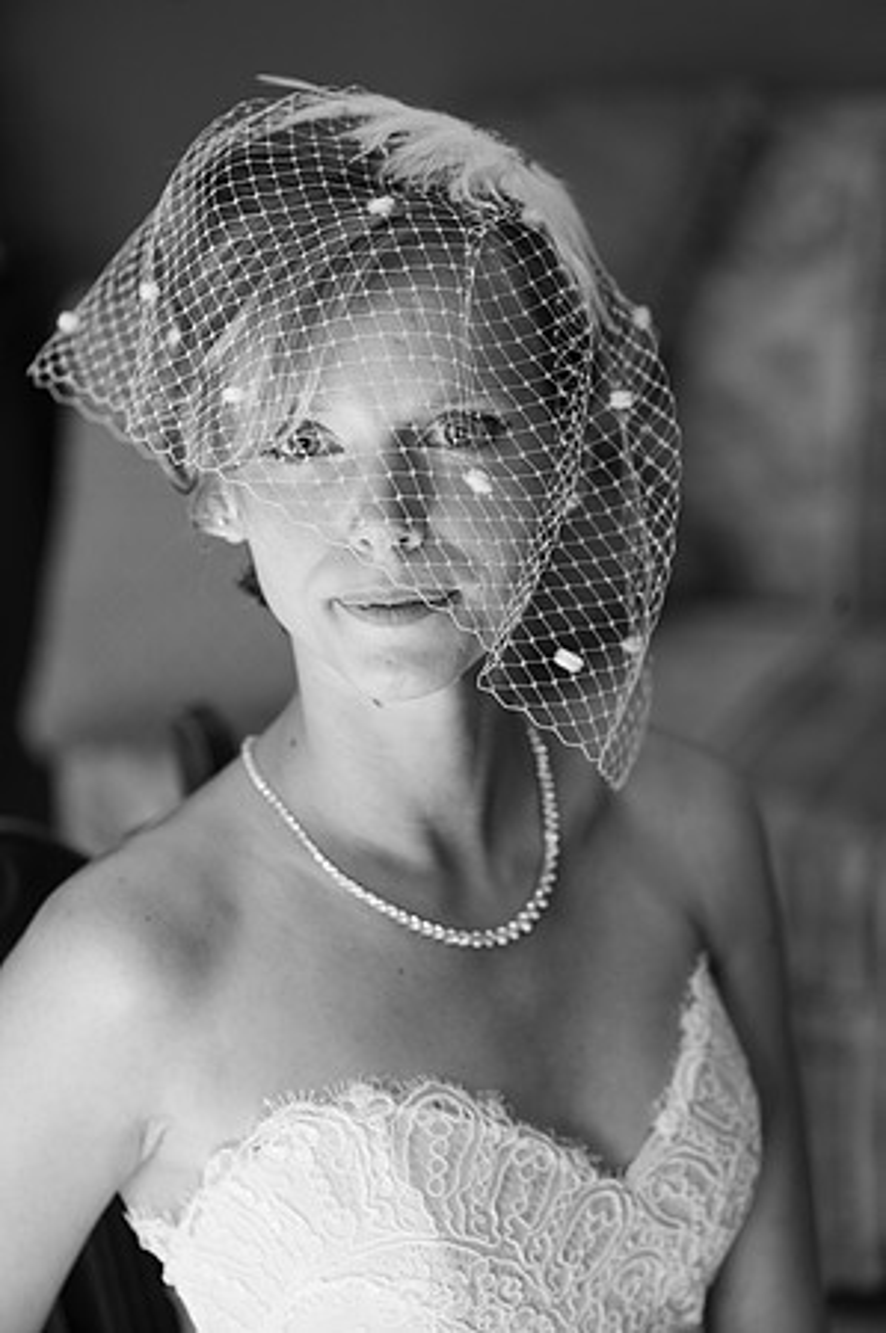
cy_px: 666
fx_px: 3885
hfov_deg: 13.0
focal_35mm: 105
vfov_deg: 19.5
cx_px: 443
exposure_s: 1/80
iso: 720
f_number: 4
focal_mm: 105
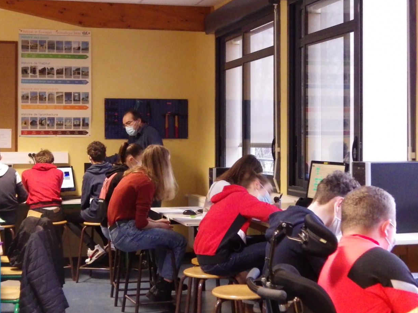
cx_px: 170
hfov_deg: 29.8
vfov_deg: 22.6
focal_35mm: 65
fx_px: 785
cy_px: 140
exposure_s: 1/25
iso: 1250
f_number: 3.8
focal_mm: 9
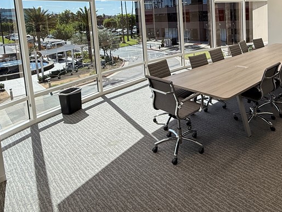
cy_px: 39
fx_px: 228
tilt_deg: -4.6
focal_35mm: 28
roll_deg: +2.6
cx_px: 193
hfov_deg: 61.6
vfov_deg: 46.8
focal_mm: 2.22
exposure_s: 1/151
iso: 64
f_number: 2.2
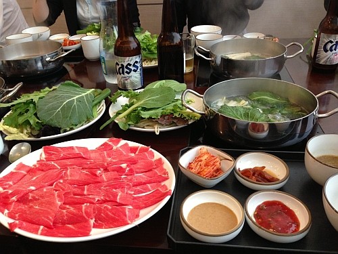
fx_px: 322
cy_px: 127
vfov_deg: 42.9
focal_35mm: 33
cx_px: 169
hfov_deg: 55.4
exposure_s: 1/20
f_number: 2.4
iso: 200
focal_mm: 4.13
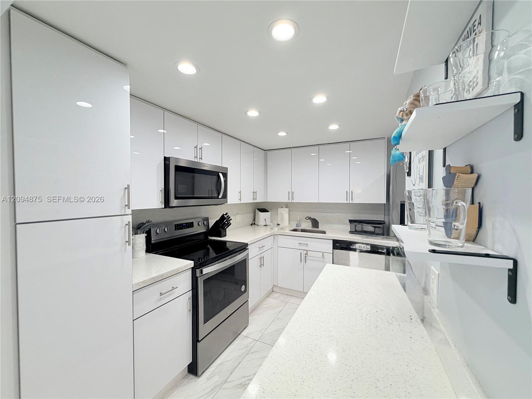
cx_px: 266
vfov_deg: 85.7
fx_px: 215
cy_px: 200
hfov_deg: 102.1
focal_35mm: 14
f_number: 2.2
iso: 160
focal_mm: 2.22
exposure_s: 1/120
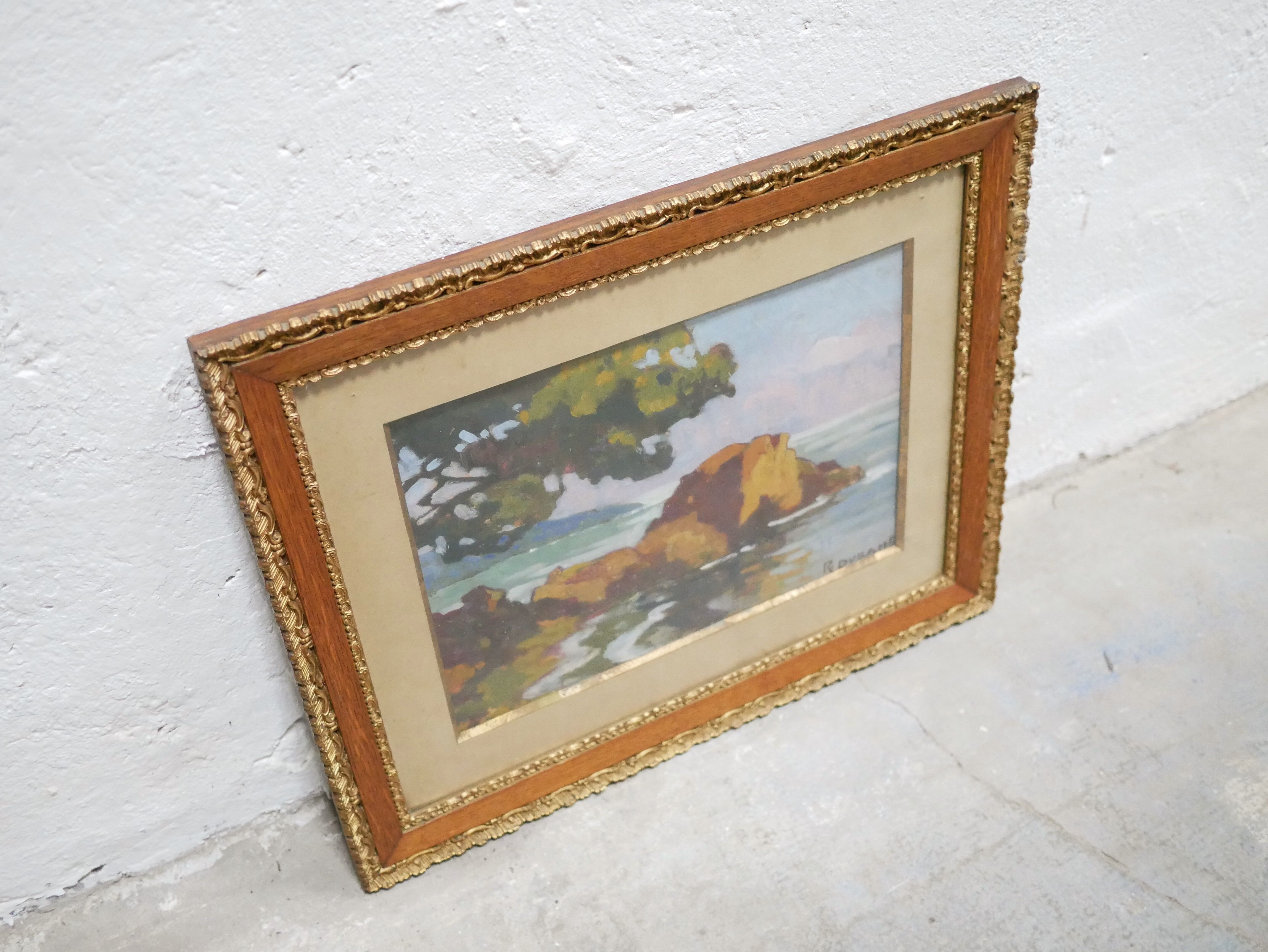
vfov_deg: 36.0
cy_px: 476
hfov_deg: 46.8
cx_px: 634
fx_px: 1466
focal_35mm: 40
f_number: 1.7
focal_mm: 20
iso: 3200
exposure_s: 1/60
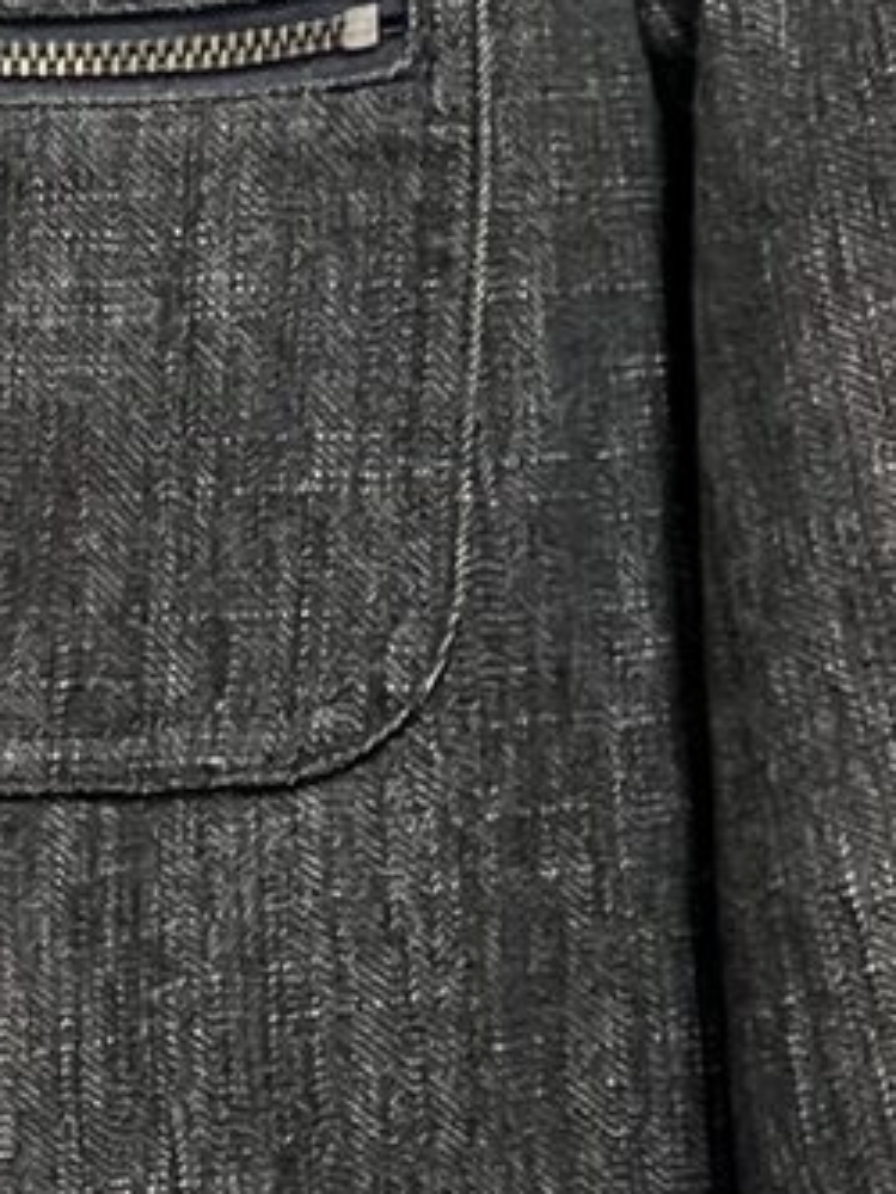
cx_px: -792
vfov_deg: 12.1
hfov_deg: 8.8
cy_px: 1305
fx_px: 5518
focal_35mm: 160
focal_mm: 5.1
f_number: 1.6
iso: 400
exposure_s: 1/40
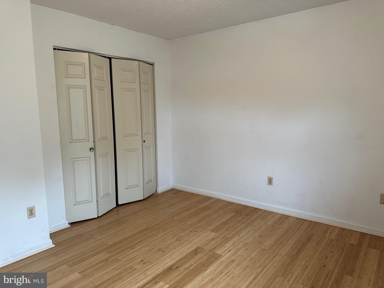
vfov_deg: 56.8
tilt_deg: -7.7
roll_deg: +0.5
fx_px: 266
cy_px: 144
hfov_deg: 71.6
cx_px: 192
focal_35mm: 24
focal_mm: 6.86
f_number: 1.78
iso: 125
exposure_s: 1/120
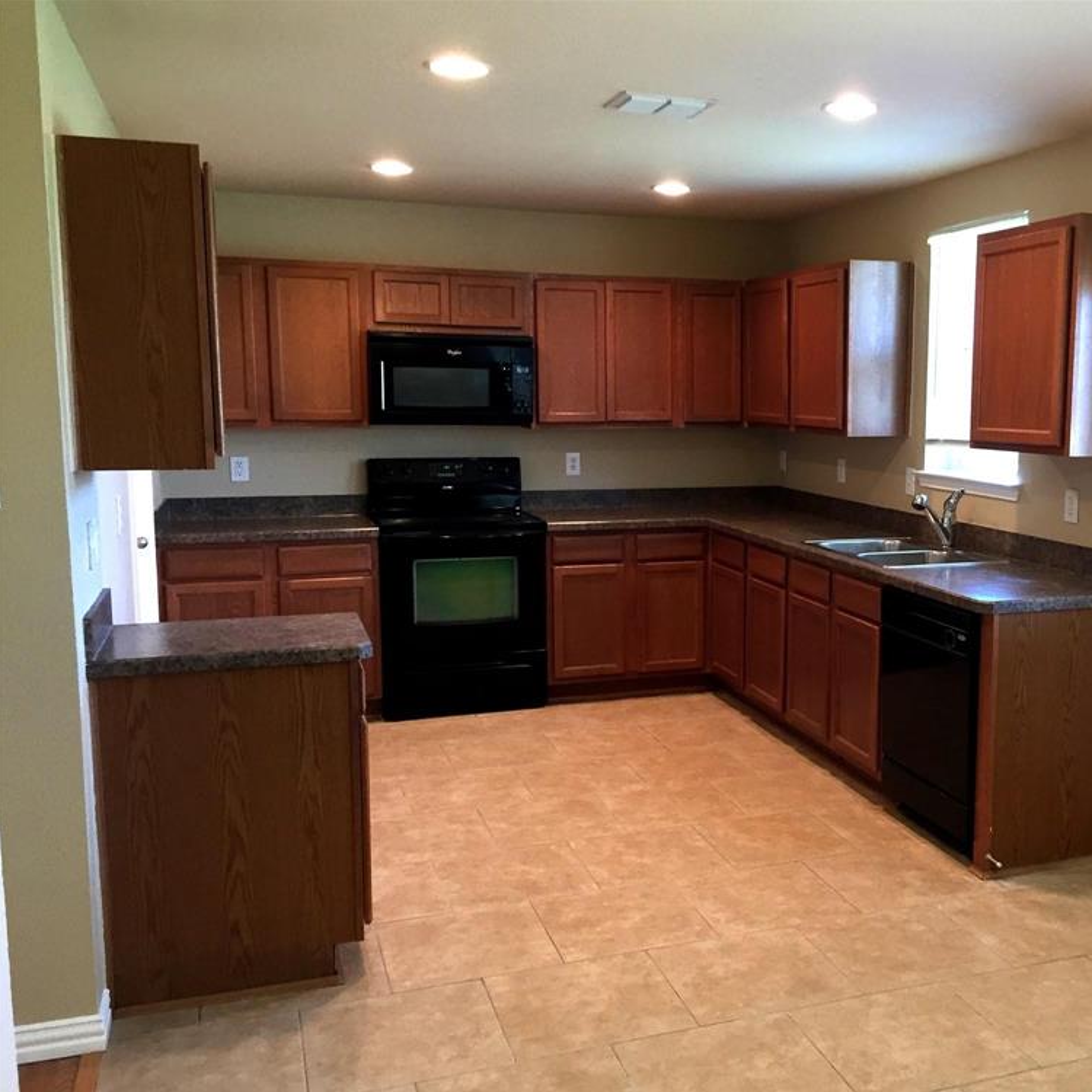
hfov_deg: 46.4
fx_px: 1249
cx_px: 743
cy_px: 558
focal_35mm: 35
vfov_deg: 47.2
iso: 100
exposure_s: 1/30
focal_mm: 4.15
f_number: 2.2
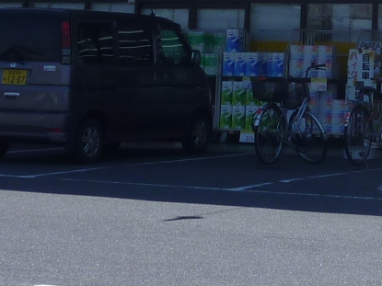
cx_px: 368
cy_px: -230
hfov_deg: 13.6
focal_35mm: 143
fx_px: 1578
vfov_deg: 9.8
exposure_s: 1/640
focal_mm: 5.2
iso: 80
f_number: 3.5
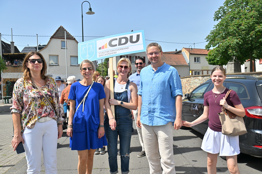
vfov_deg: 38.8
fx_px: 247
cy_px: 87
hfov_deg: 55.8
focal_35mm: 34
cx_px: 131
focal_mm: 34
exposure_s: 1/1000
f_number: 13
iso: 320
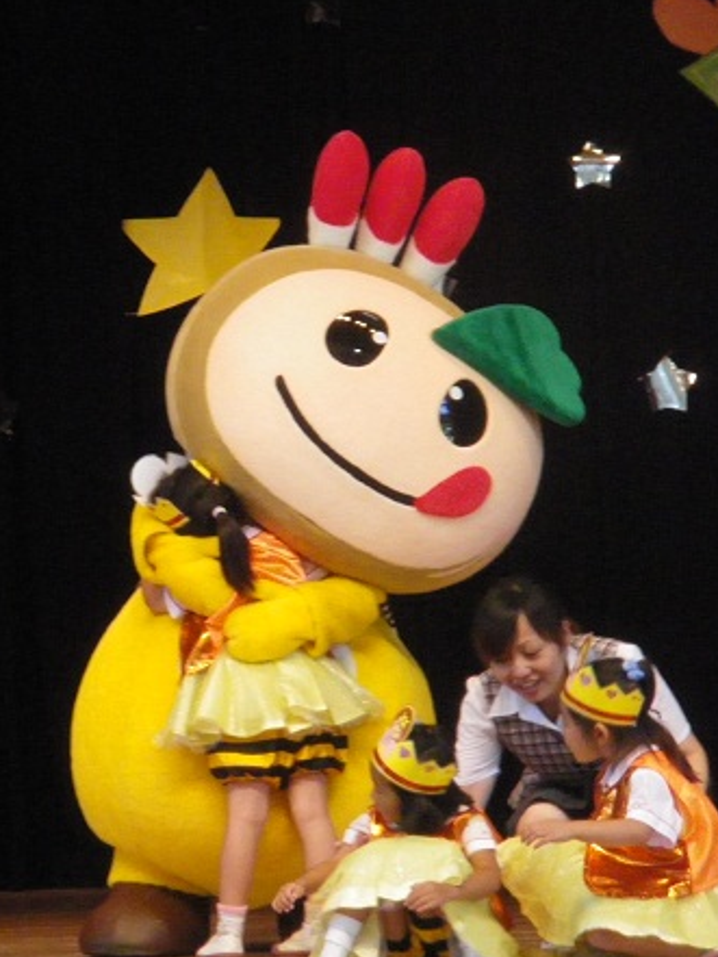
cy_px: 512
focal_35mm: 261
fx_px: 7215
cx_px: 85
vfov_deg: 7.6
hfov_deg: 5.7
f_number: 5.6
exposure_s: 1/100
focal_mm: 31.5
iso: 800
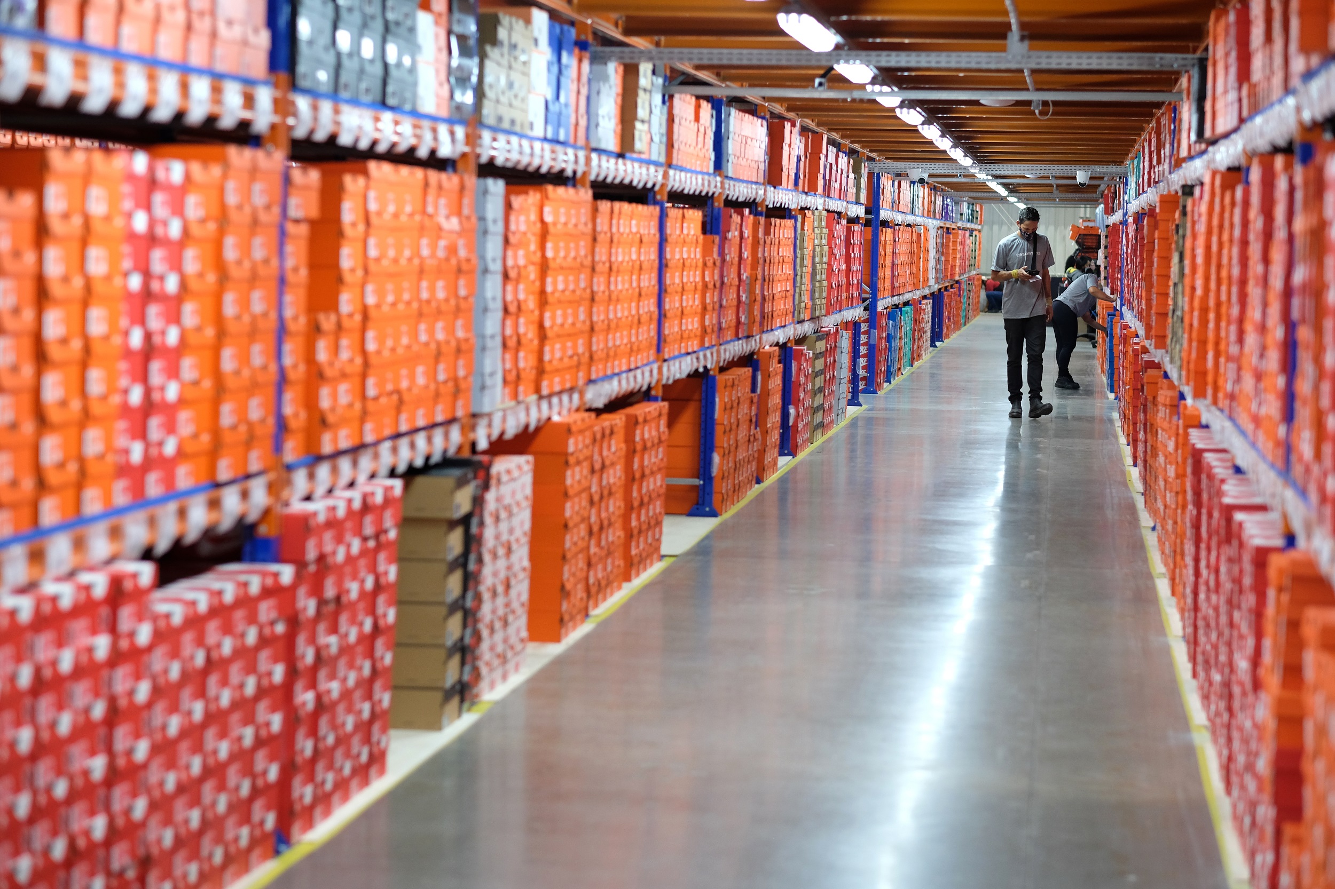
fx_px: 3114
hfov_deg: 24.2
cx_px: 668
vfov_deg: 16.3
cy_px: 444
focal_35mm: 84
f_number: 2
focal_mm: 56
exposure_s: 1/160
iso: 1000
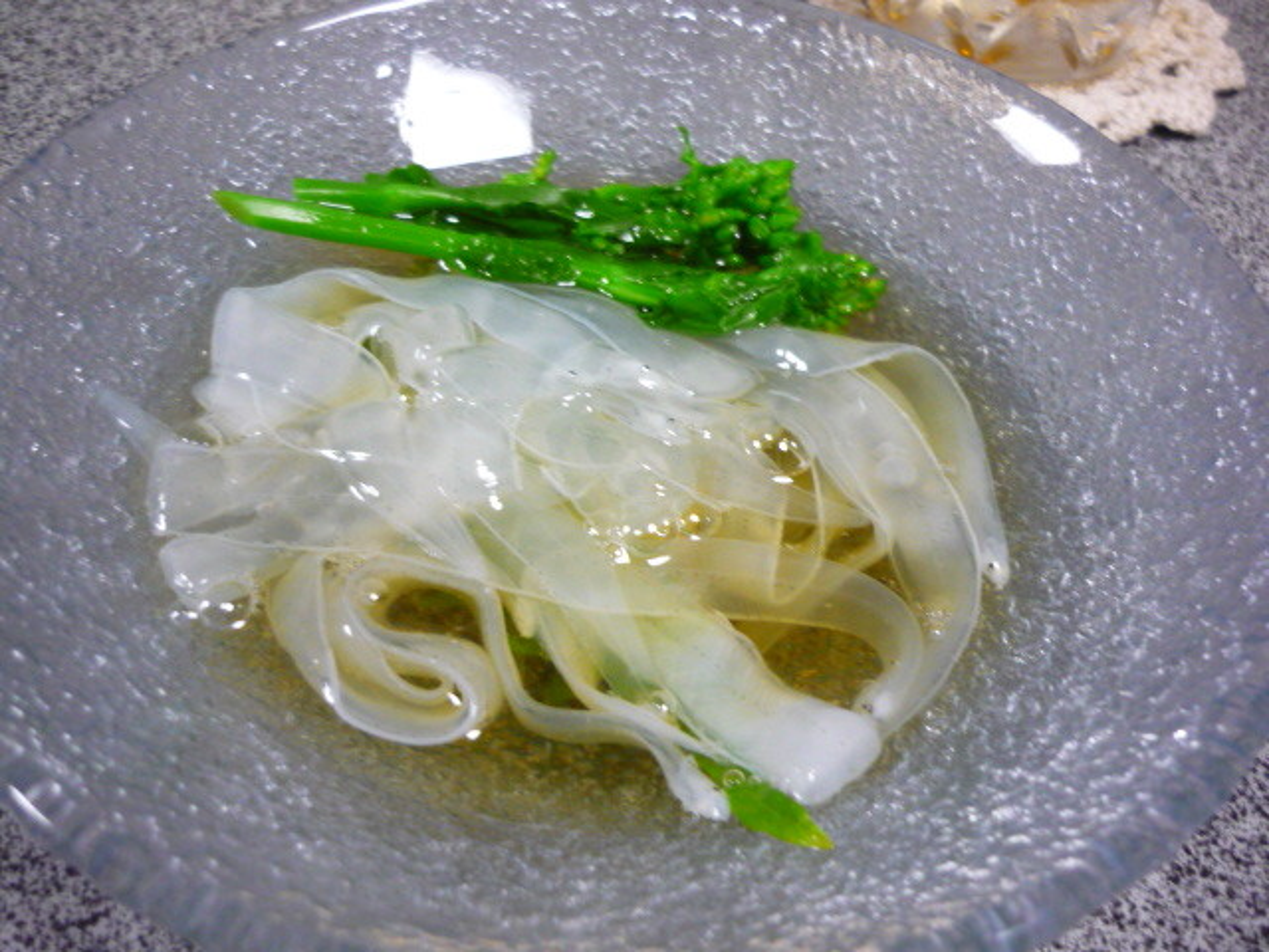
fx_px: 1210
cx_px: 634
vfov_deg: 42.9
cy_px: 476
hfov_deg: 55.4
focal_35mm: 33
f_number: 2.8
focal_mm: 5.5
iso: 400
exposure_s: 1/13
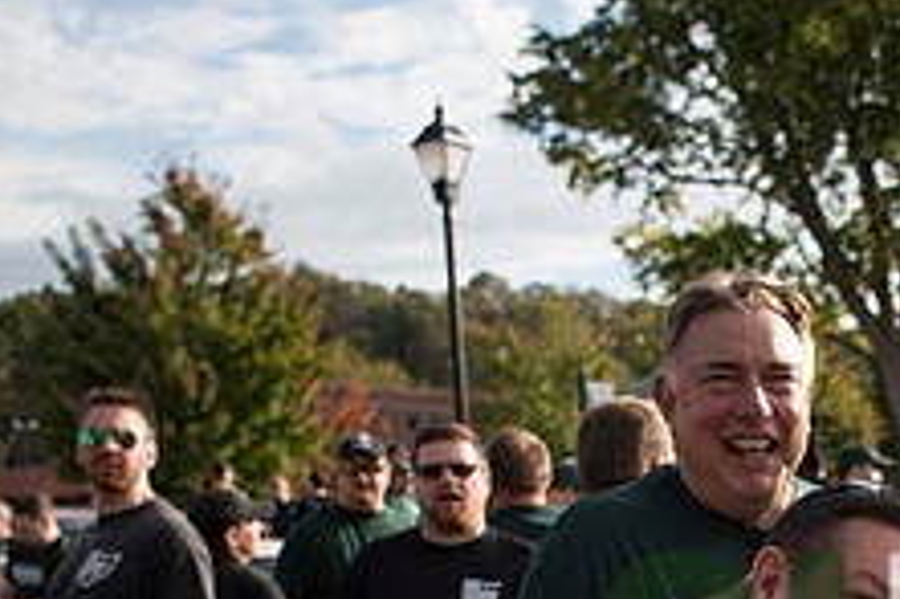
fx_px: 1574
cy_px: 744
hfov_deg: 29.7
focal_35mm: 63
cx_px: 912
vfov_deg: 20.0
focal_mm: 24
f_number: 2.8
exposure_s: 1/2000
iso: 250
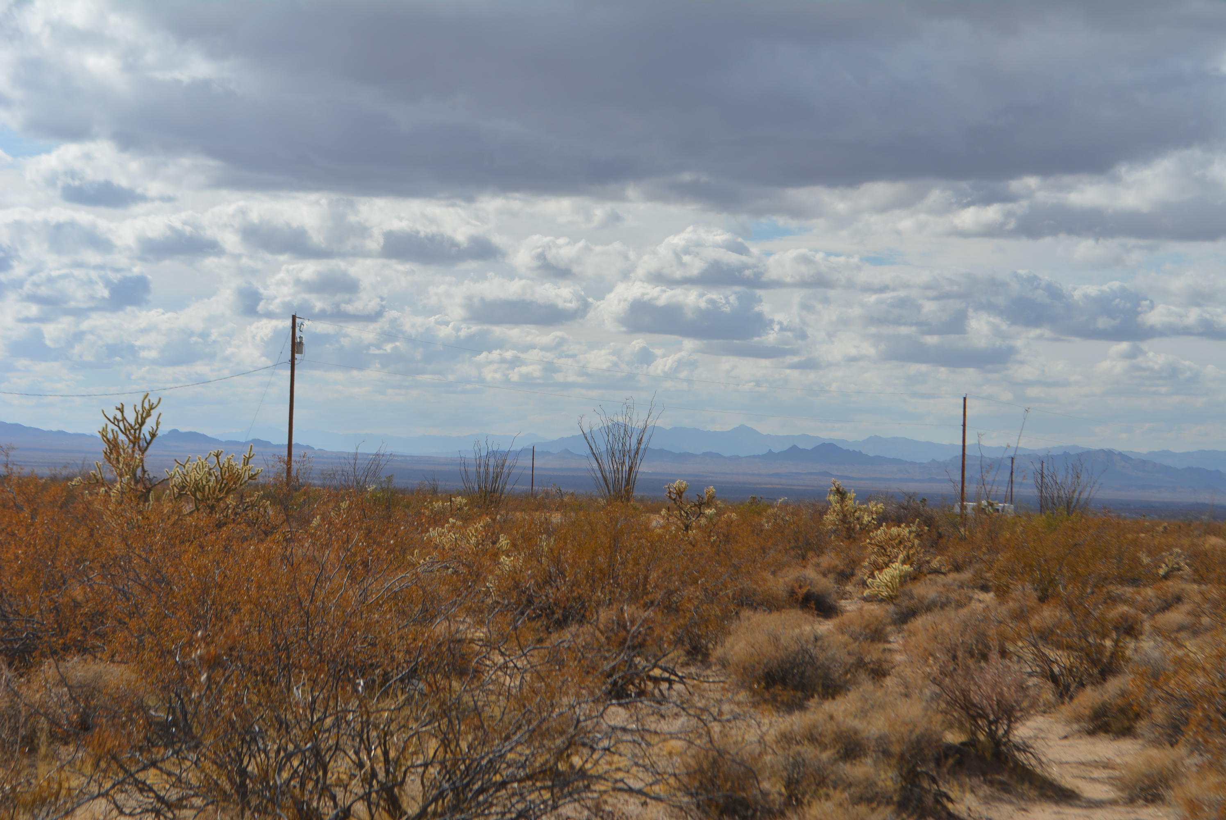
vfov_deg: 16.6
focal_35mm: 82
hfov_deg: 24.6
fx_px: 2812
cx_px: 613
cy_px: 410
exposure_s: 1/400
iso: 100
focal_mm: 55
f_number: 10
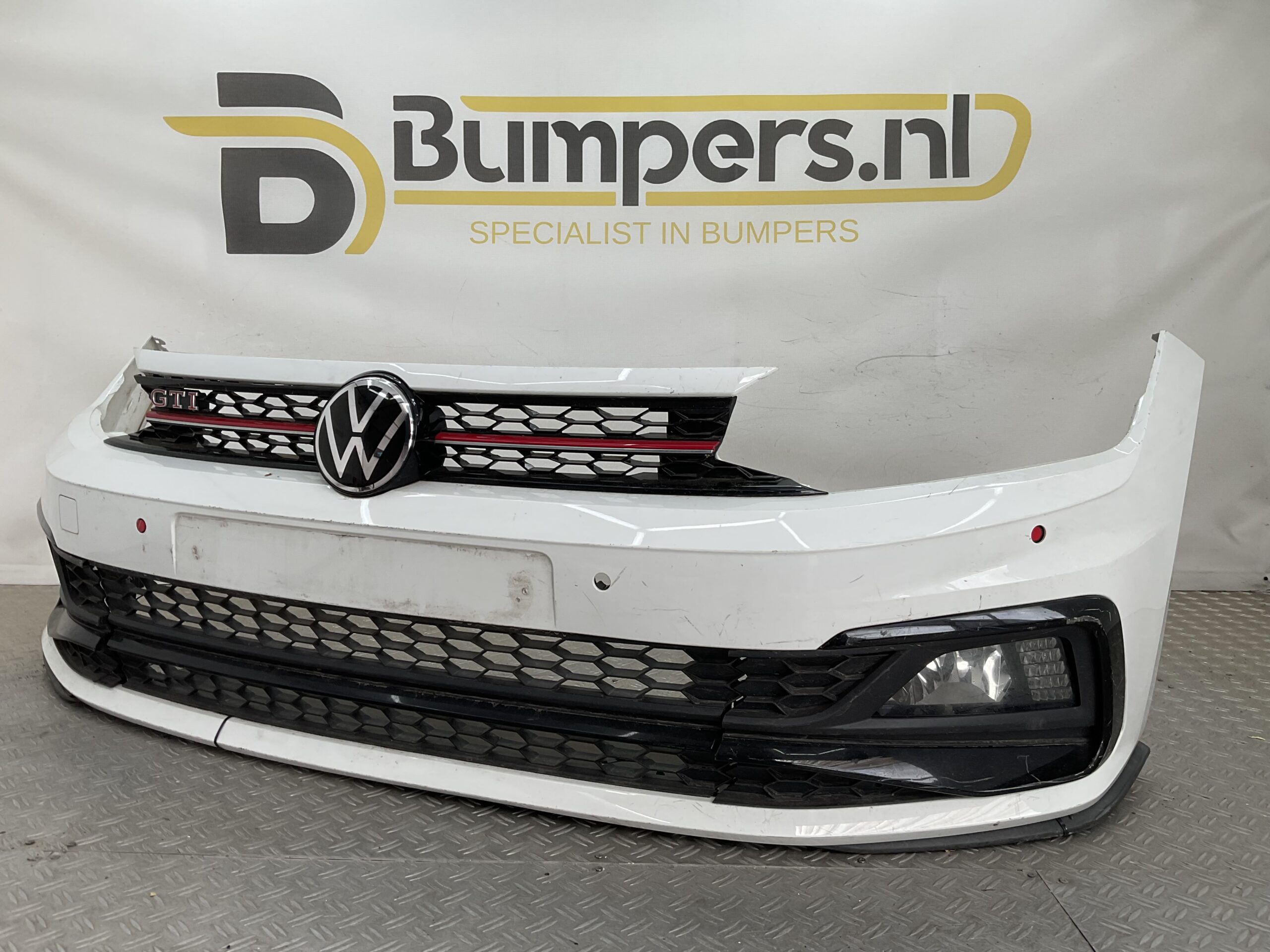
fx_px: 1064
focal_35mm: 29
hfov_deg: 61.7
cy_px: 476
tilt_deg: -7.4
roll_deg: -1.0
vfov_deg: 48.2
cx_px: 635
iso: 16
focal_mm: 3
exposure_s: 1/197
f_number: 1.8
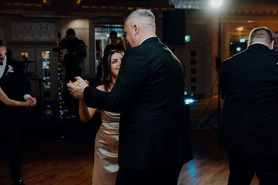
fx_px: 324
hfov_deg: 46.4
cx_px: 139
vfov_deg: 31.9
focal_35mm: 42
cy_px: 92
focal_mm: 42
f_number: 3.5
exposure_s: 1/160
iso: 2500
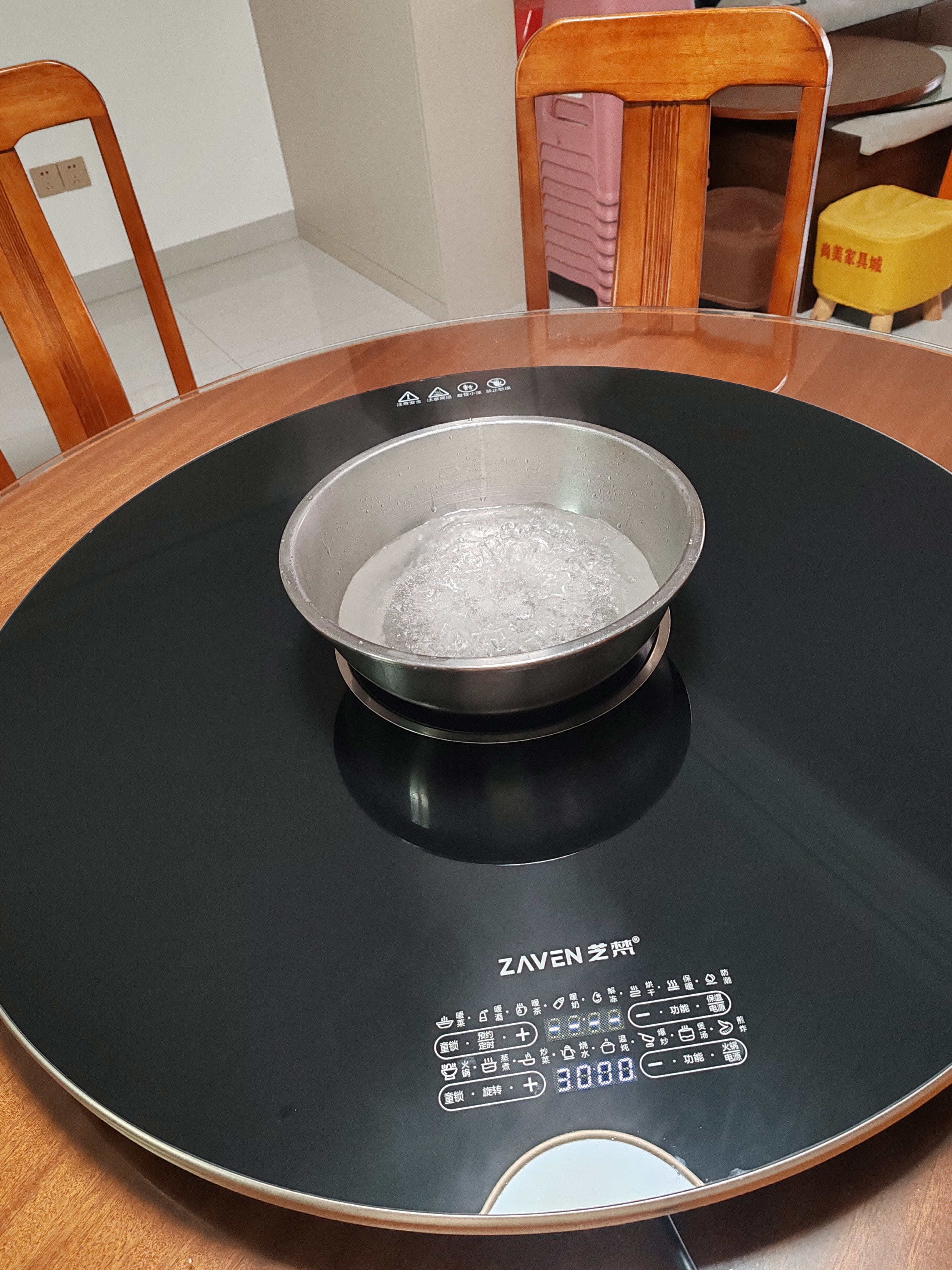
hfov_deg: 51.4
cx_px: 476
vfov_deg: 65.3
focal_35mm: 27
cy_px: 635
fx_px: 990
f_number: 1.9
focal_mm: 6.12
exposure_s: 1/100
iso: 1000
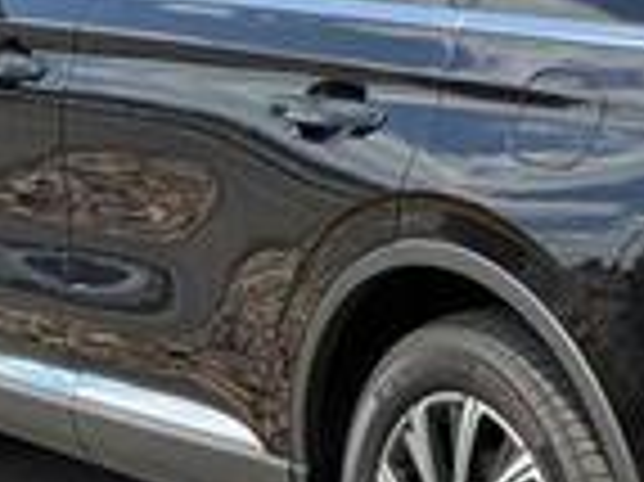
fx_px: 3141
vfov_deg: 8.8
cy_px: 270
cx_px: 662
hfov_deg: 11.6
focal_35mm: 169
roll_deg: +2.2
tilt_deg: -8.8
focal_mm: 6.76
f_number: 1.78
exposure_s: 1/1980
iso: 80
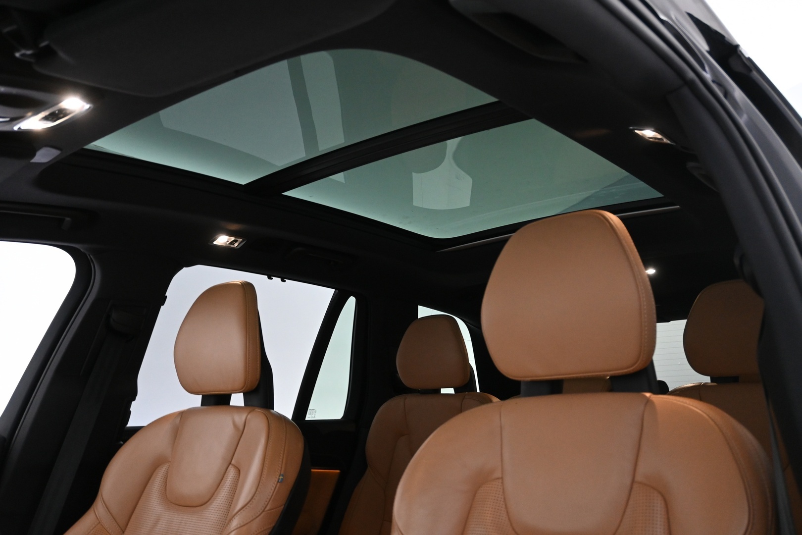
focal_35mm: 32
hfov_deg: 58.3
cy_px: 268
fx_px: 718
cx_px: 401
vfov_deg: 40.8
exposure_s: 1/30
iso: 2000
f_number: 4
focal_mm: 21.5
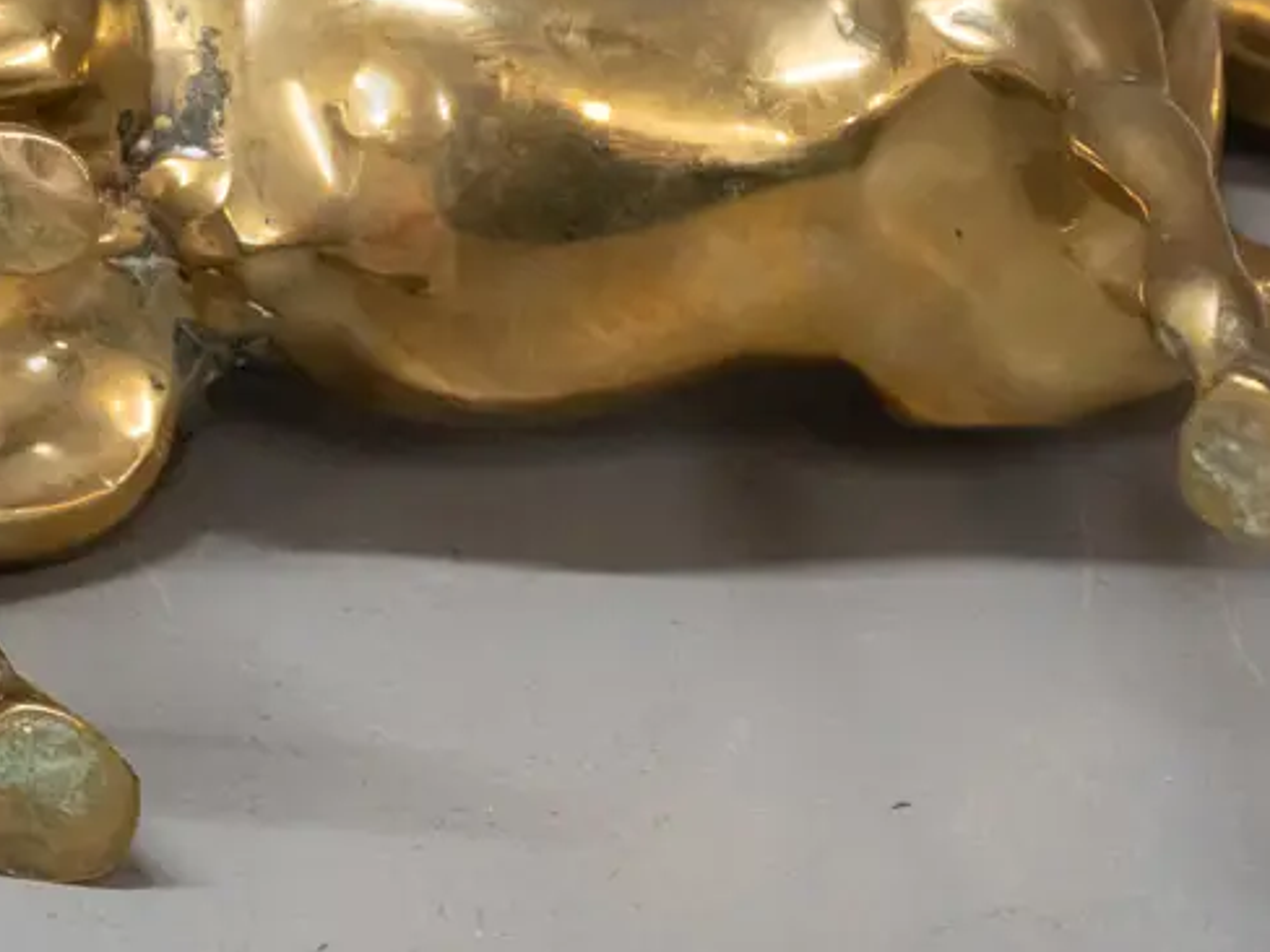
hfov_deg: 18.6
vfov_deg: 14.0
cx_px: 338
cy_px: 172
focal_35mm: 105
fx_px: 3852
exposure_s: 1/160
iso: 3200
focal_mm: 25
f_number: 5.6
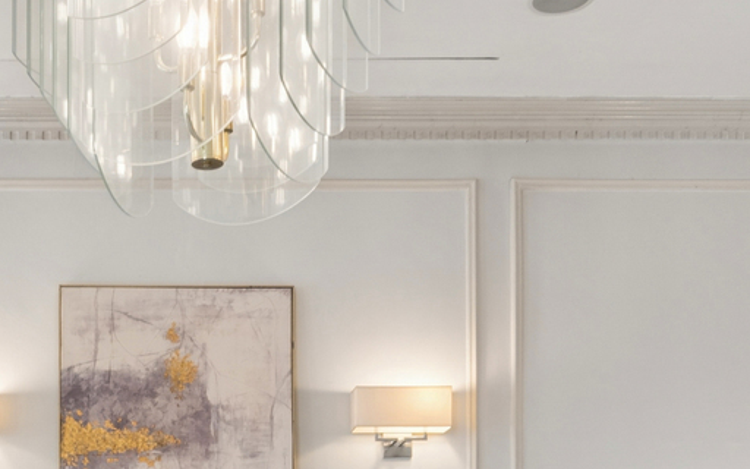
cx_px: 173
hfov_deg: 34.3
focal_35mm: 58
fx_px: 1186
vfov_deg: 19.9
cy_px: 668
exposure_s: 1/8
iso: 200
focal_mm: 12
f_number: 8
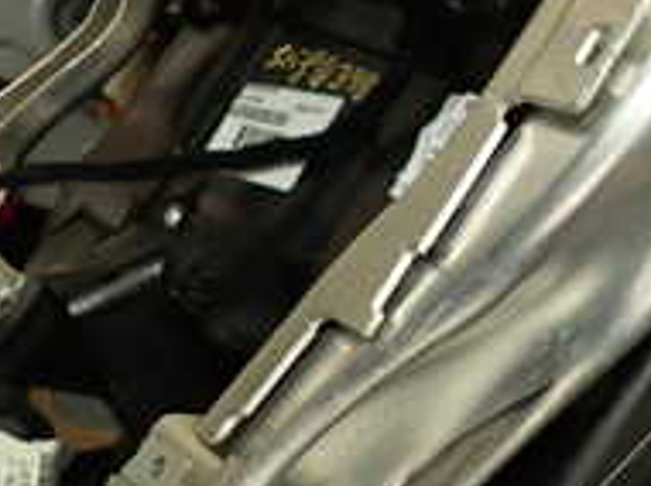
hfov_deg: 22.8
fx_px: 1484
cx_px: 781
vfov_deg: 18.6
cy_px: 185
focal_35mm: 79
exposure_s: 1/30
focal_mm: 4.5
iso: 200
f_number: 2
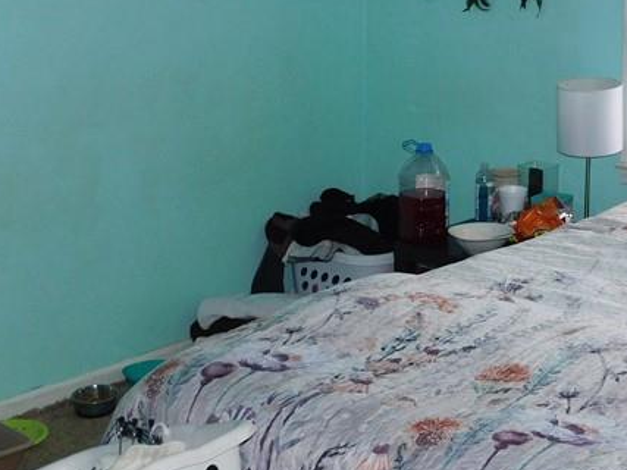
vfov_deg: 20.0
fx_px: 1304
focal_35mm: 72
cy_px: 32
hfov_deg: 25.5
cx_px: 650
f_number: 3.2
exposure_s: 1/30
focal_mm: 5.3
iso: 200
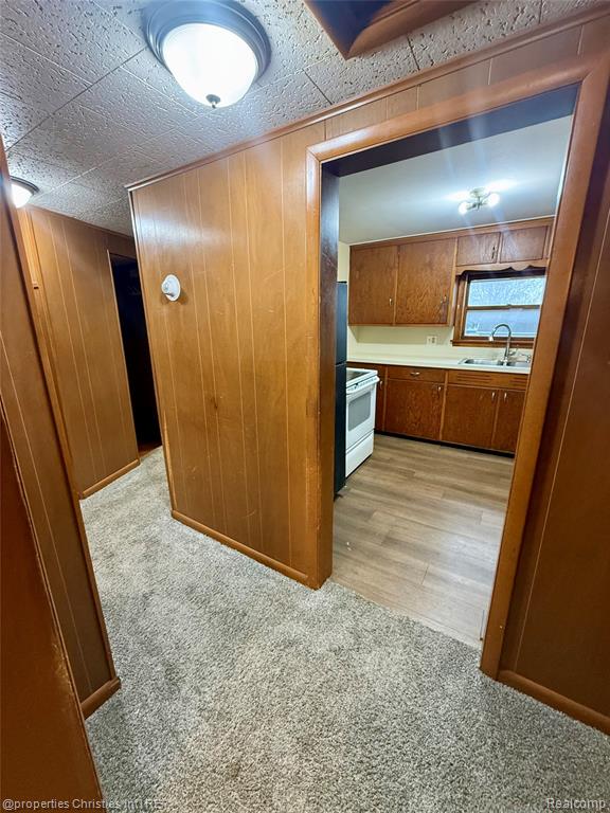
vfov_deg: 102.1
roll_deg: +0.8
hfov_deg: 85.7
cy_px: 406
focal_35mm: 14
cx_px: 305
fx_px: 329
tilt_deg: -13.8
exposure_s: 1/60
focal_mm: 2.22
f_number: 2.2
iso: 320
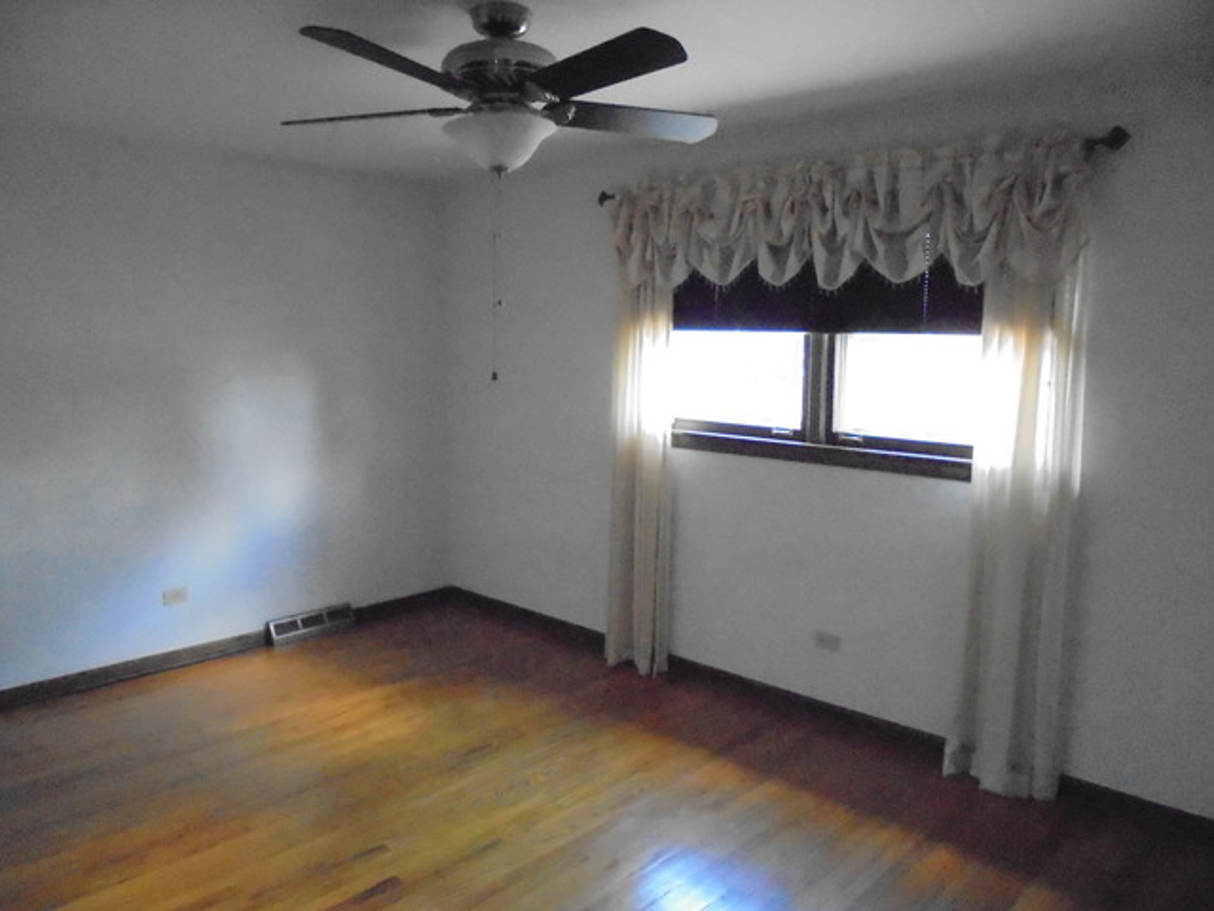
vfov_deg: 53.1
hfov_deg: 67.3
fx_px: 912
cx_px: 607
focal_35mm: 26
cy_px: 456
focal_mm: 4.6
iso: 1600
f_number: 3.5
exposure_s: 1/60
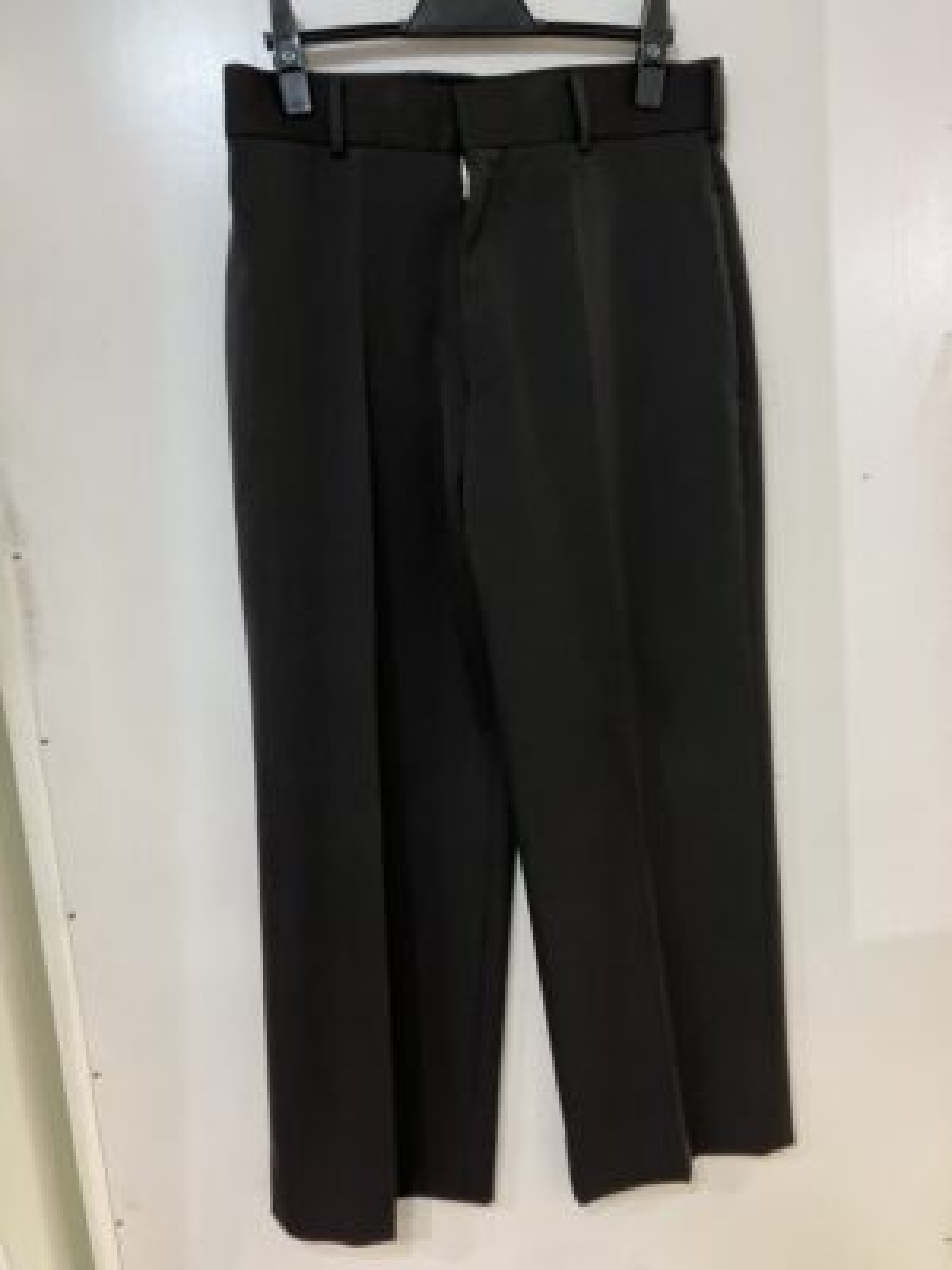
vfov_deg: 63.4
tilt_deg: -17.8
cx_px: 476
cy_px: 635
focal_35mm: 28
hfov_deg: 49.7
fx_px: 1027
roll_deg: +2.7
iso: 200
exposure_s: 1/50
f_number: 1.8
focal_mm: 3.99
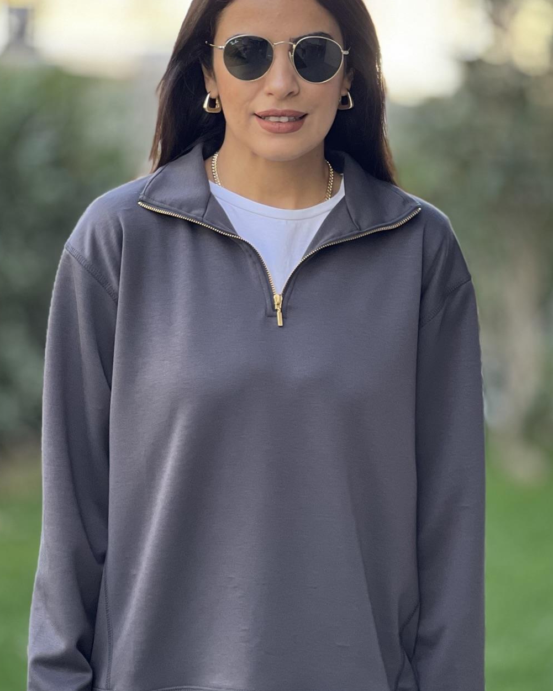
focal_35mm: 123
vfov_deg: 15.6
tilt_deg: -4.9
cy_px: 389
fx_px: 2516
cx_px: 320
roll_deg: -1.0
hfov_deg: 12.5
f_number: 2.8
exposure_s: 1/121
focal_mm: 9
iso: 125
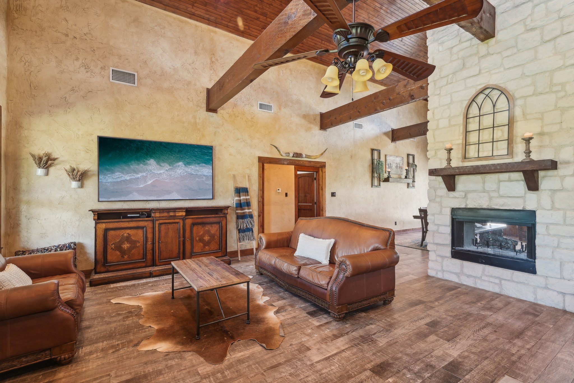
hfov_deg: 96.7
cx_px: 287
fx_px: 255
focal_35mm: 16
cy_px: 192
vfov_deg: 73.8
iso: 400
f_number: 8
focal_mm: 16
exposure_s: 1/6
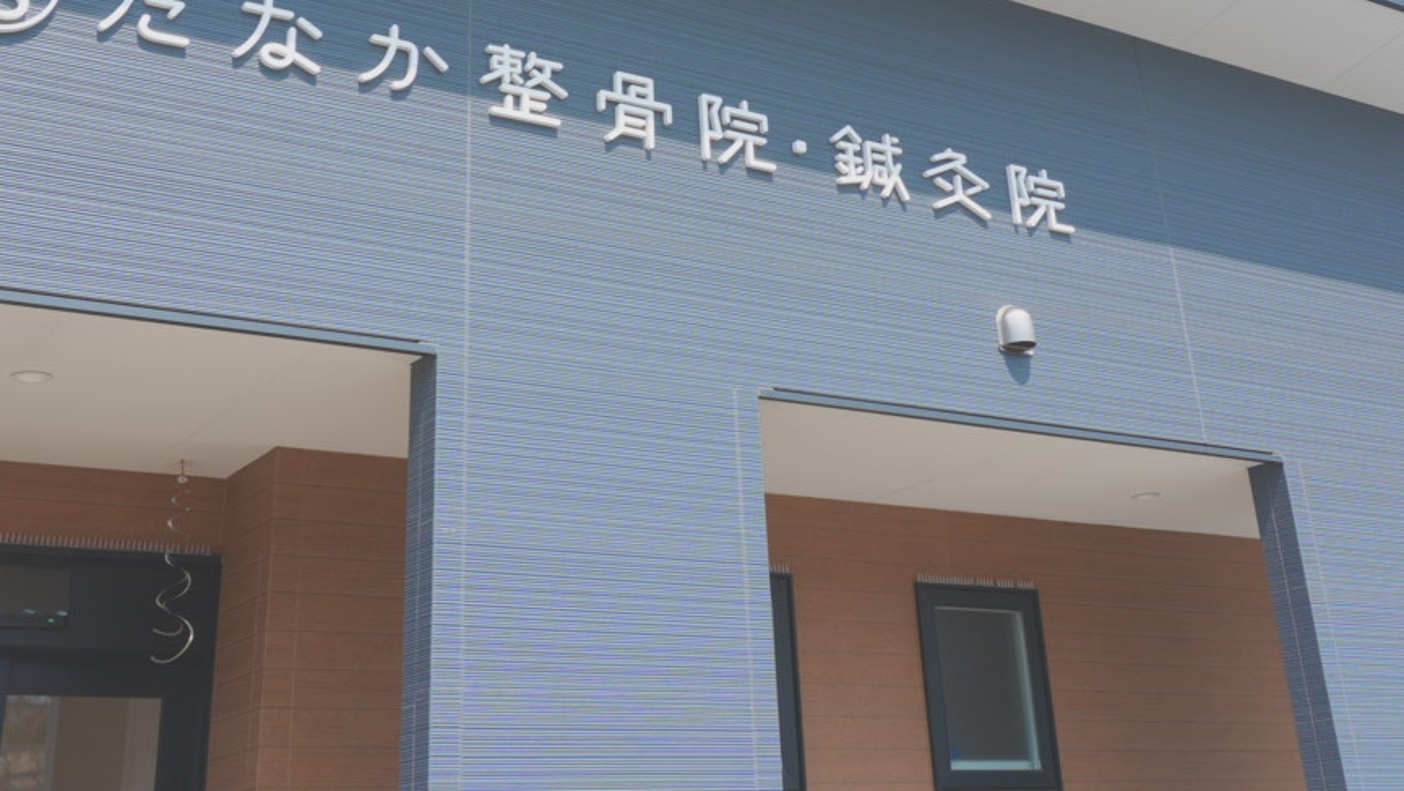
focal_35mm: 47
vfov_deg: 24.4
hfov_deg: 43.7
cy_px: 16
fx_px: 1750
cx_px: 690
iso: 100
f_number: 5.6
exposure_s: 1/500
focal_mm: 16
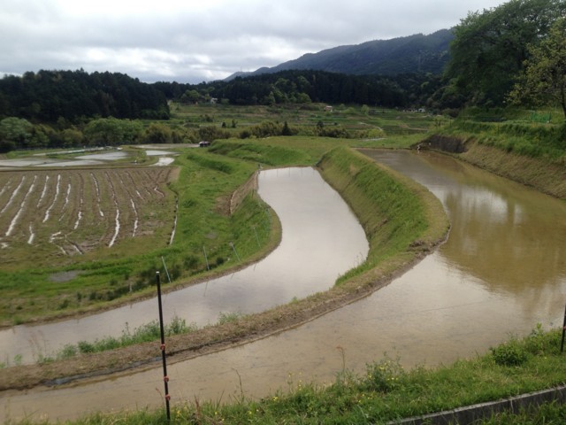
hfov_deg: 52.6
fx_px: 572
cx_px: 283
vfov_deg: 40.7
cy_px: 212
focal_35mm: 35
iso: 64
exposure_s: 1/1227
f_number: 2.4
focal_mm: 4.28
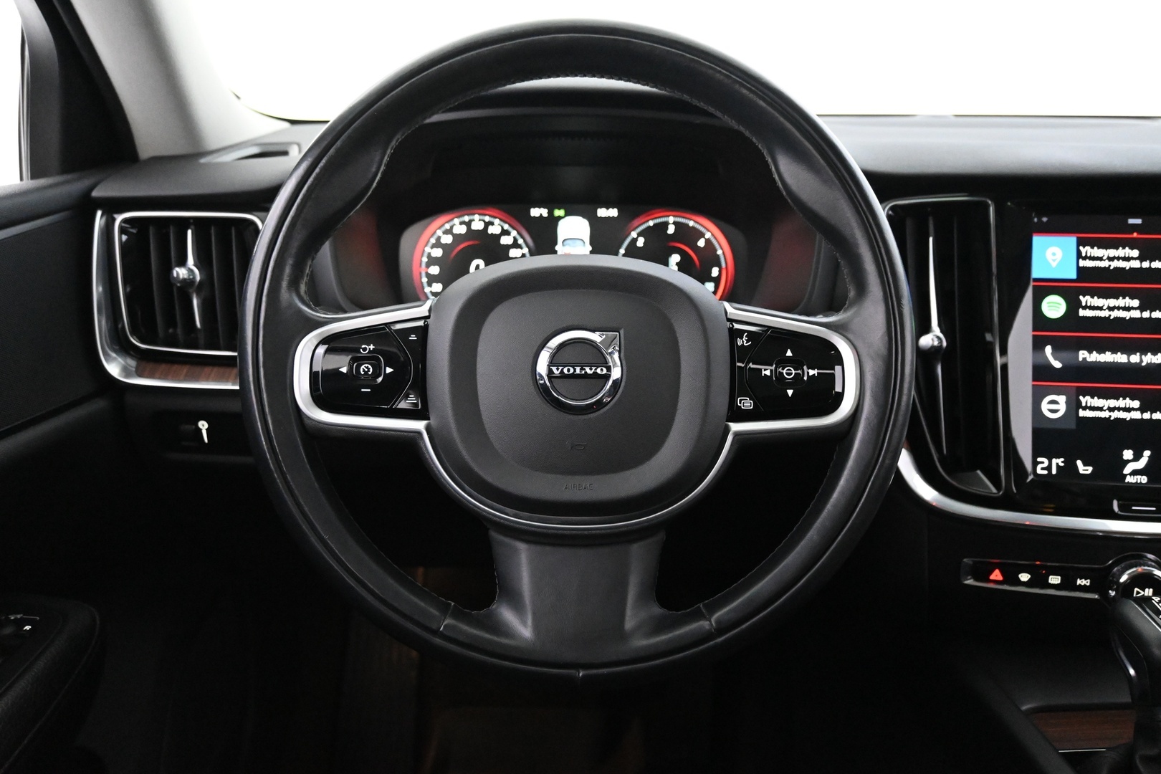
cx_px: 580
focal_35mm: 31
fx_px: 992
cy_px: 387
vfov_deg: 42.6
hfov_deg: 60.7
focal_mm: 20.5
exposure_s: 1/30
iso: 7200
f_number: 3.8
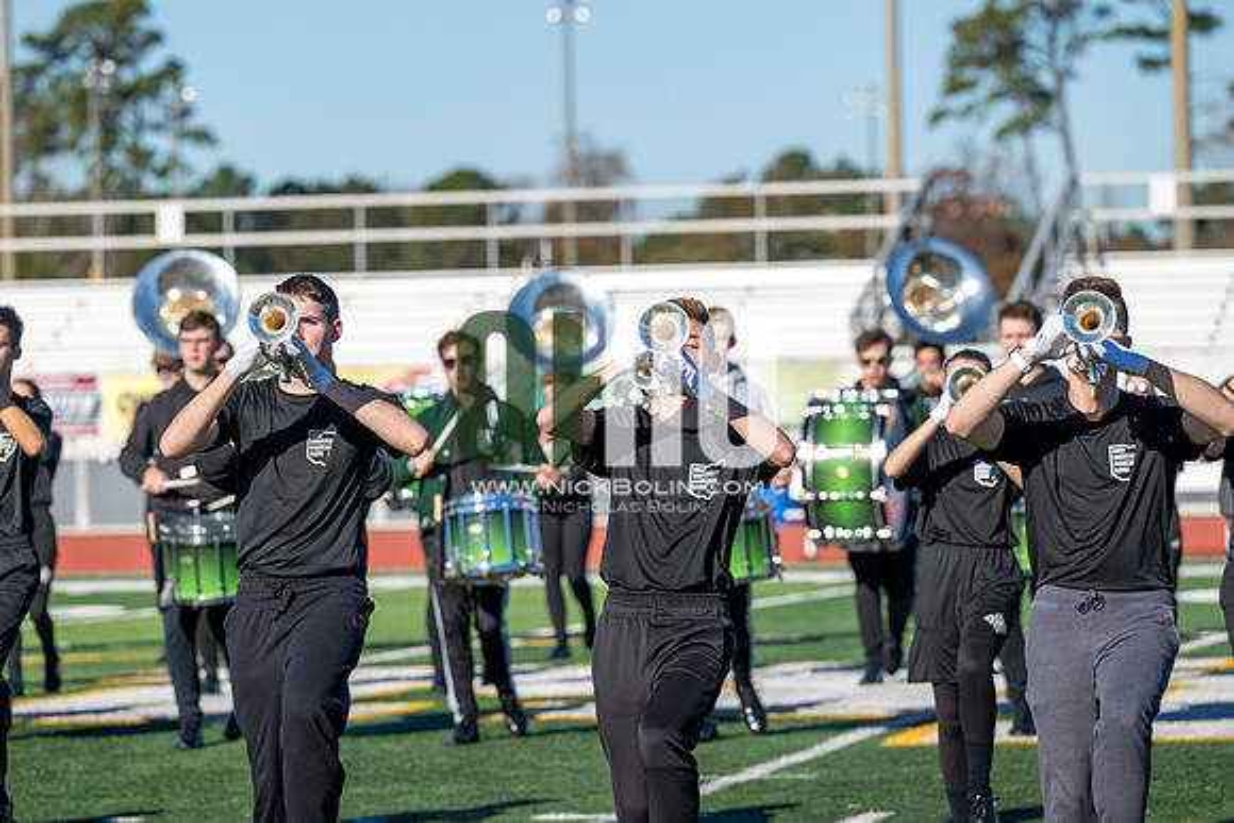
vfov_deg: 6.9
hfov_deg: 10.3
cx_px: 617
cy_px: 412
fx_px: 6857
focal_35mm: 200
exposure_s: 1/2000
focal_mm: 200
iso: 200
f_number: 5
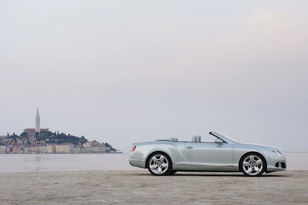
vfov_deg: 18.2
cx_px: 154
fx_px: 642
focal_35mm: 75
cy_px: 102
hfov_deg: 27.0
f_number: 7.1
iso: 200
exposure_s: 1/10
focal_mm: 50
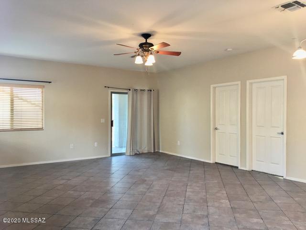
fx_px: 256
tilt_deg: -0.1
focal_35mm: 29
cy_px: 115
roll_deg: +0.1
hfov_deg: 61.7
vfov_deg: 48.2
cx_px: 153
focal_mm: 4.15
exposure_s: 1/30
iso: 80
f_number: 2.2
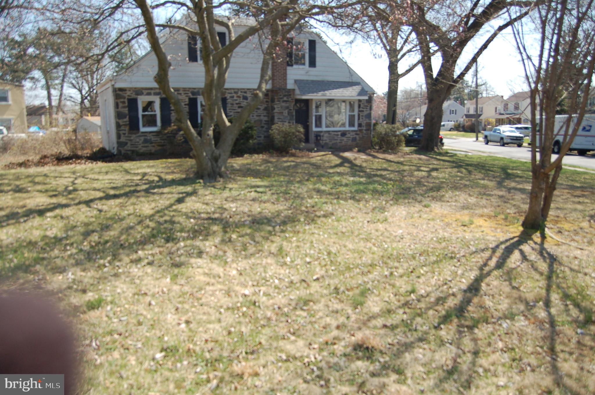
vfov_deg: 47.8
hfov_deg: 67.4
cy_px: 198
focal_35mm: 27
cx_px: 298
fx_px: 446
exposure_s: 1/1000
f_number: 4
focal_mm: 18
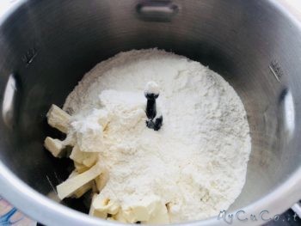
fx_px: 244
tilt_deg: -54.2
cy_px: 113
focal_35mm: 28
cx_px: 150
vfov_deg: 49.8
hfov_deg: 63.4
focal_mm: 4
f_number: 1.8
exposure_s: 1/40
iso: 32
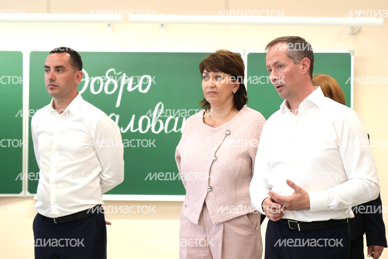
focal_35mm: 100
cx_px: 194
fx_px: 1078
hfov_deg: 20.4
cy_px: 130
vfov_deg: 13.7
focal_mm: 67
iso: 640
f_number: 4
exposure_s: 1/200
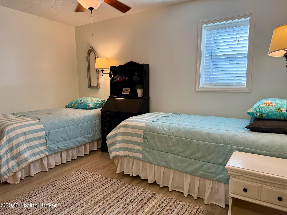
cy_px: 108
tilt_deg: -6.7
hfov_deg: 71.6
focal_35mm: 24
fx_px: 199
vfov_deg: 56.8
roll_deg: +0.3
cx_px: 144
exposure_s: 1/125
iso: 200
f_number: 1.78
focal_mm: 6.76
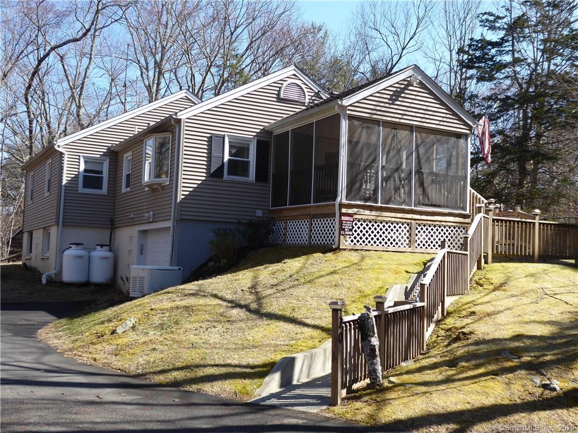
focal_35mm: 42
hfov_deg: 44.8
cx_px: 289
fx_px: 701
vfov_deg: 34.3
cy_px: 216
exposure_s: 1/250
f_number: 3.8
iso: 80
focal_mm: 7.2
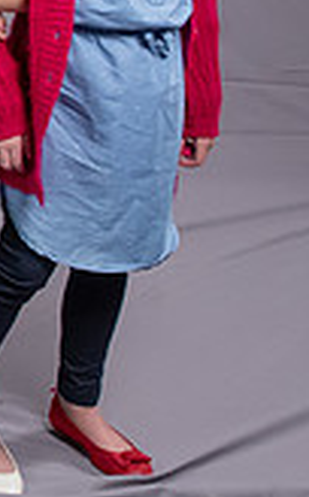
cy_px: -118
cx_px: -653
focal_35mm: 121
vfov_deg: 16.5
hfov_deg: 8.7
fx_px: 1636
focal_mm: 24
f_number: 6.3
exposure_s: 1/125
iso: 2500
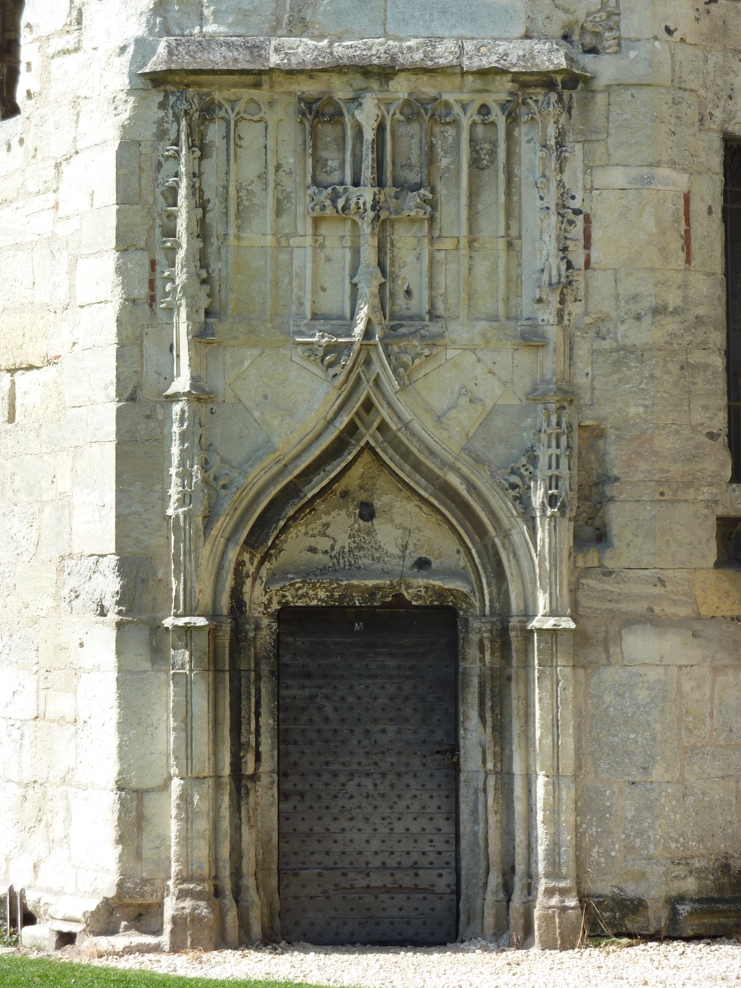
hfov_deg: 13.3
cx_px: 370
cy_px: 494
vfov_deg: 17.7
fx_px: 3168
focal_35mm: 111
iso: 80
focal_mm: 18.2
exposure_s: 1/250
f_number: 4.4
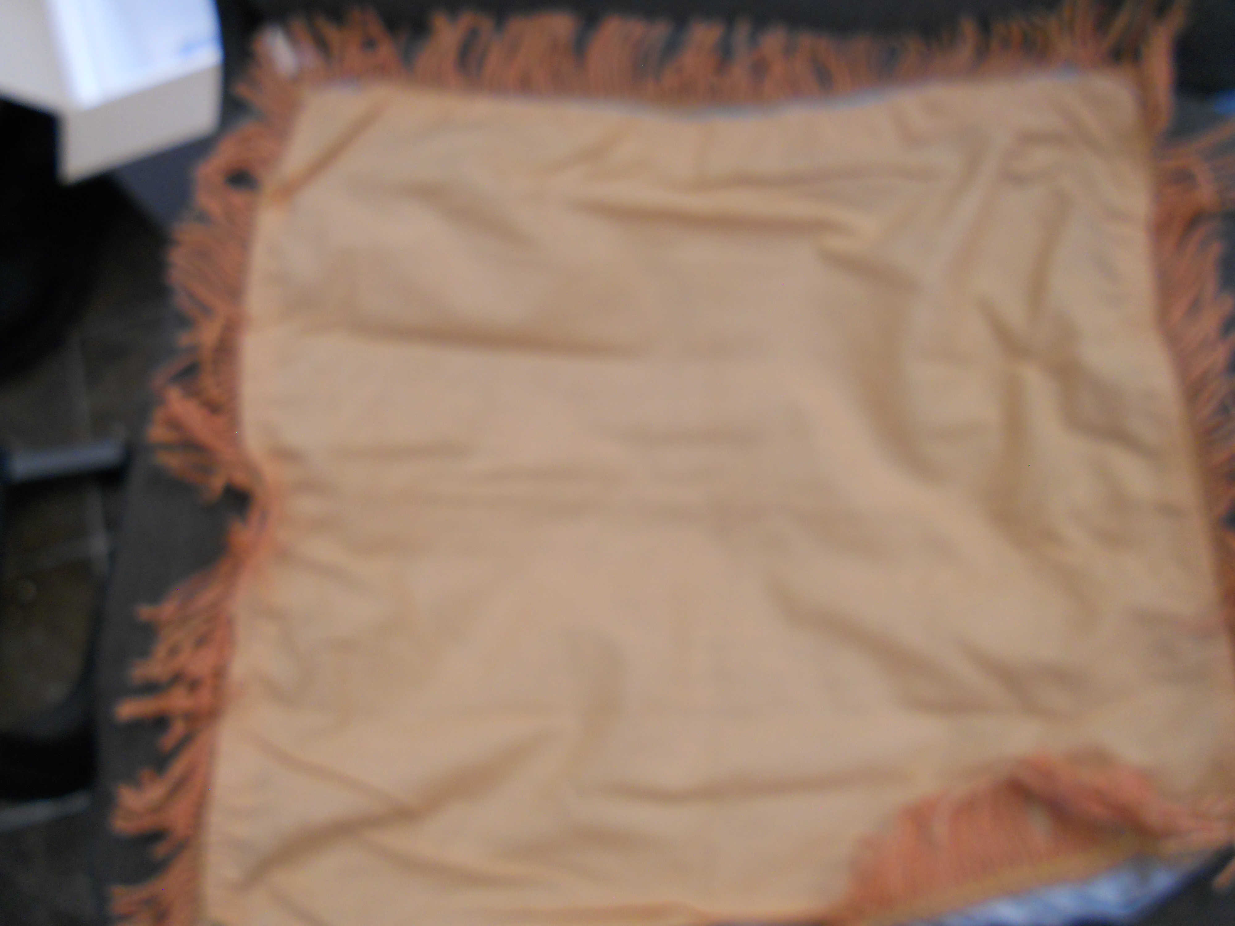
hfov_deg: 56.8
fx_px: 1142
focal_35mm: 32
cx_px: 618
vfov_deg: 44.2
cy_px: 463
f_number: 3.5
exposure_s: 1/30
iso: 250
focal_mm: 5.8
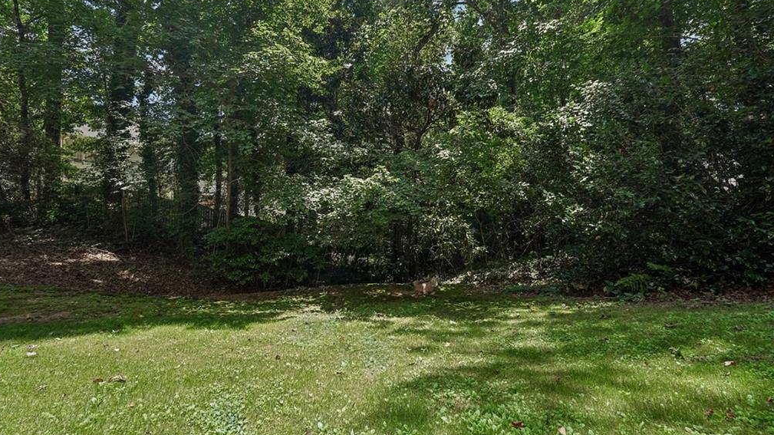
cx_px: 382
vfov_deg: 63.6
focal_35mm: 17
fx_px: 349
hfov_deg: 95.9
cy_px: 188
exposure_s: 1/250
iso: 800
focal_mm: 16
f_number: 8
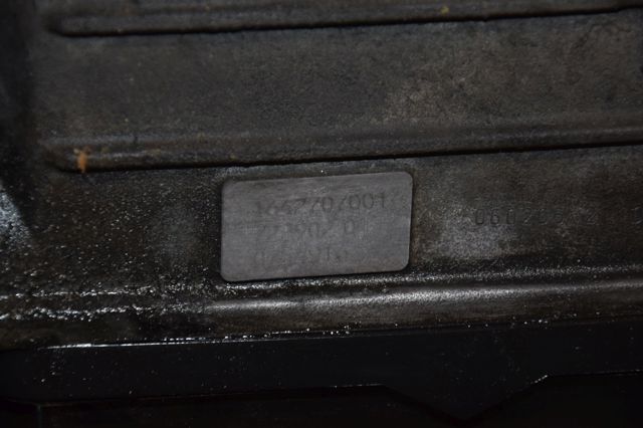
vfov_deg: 8.7
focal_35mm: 158
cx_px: 322
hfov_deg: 13.0
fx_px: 2812
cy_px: 214
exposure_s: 1/60
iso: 800
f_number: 5.6
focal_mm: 105
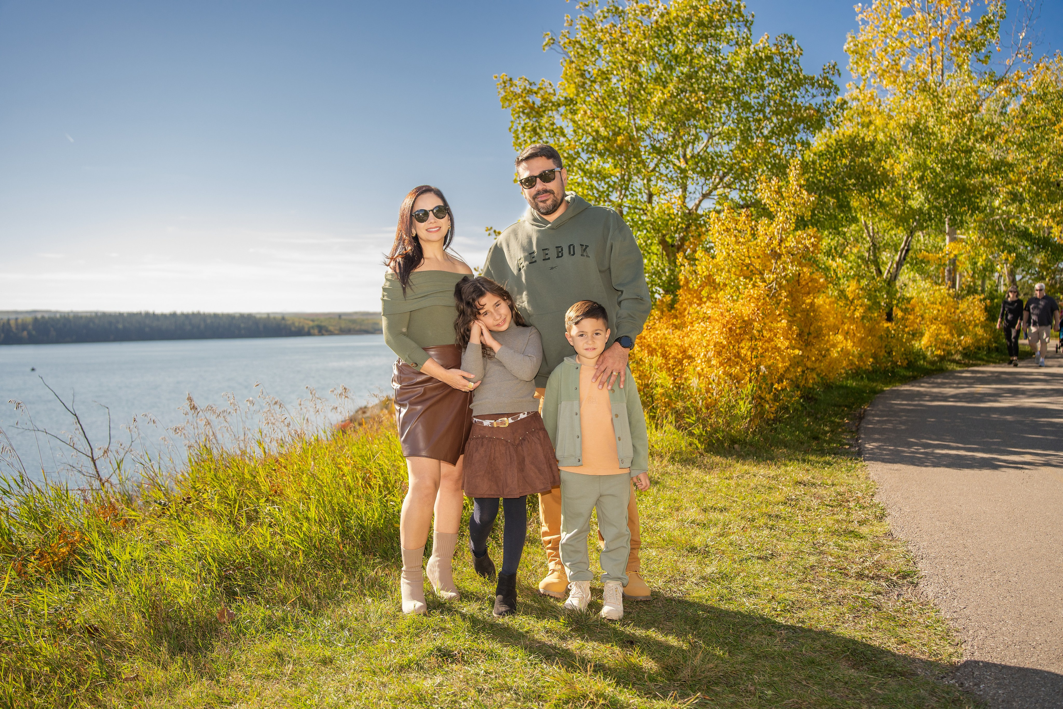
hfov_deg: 63.7
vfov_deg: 45.0
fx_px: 856
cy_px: 354
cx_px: 532
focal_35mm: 29
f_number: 2.8
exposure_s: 1/2000
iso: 320
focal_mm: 29
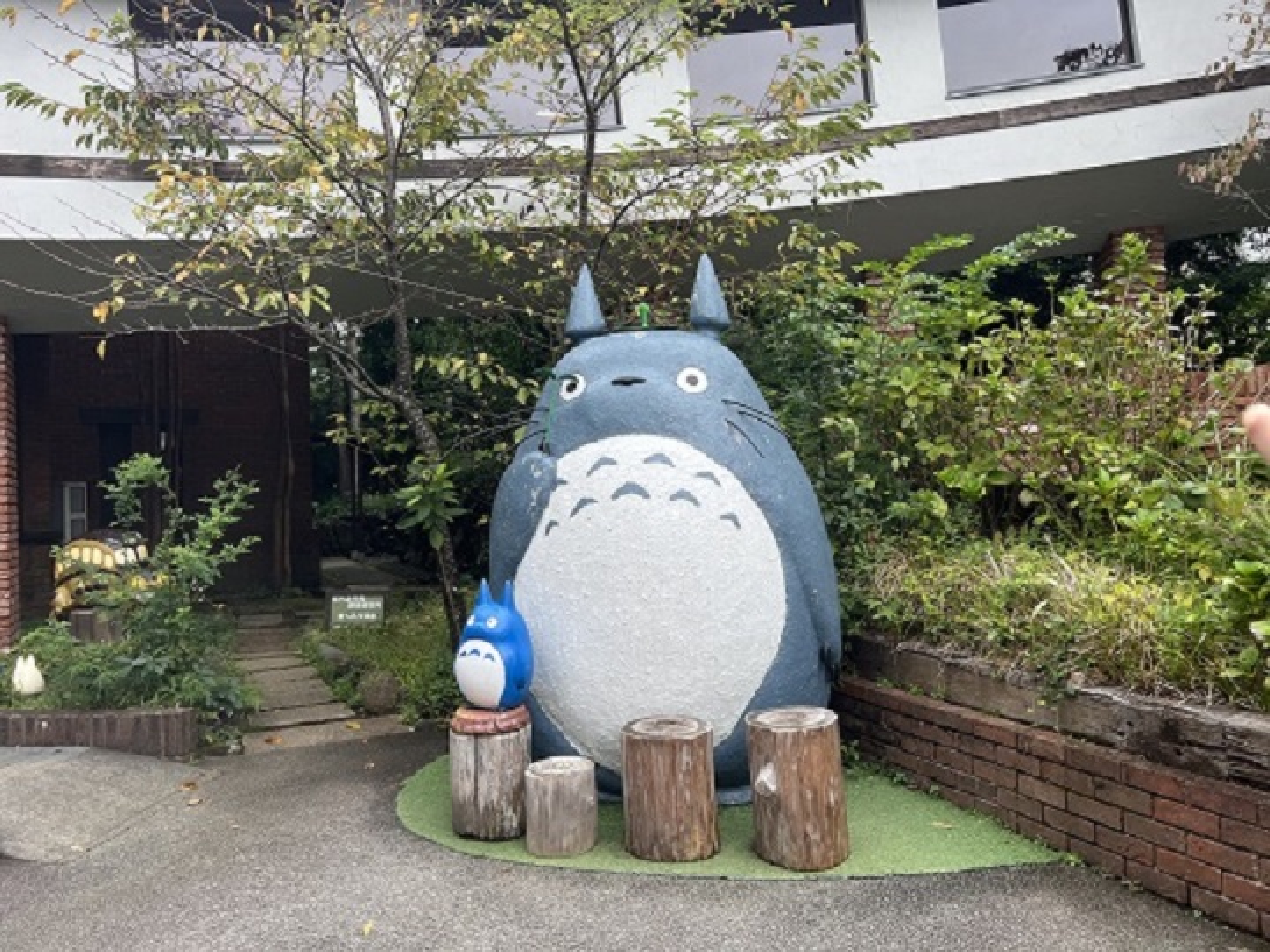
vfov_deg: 53.1
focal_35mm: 26
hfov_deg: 67.3
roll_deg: +2.0
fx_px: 954
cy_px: 476
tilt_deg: +0.4
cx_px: 635
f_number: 1.5
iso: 50
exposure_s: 1/687
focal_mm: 5.7
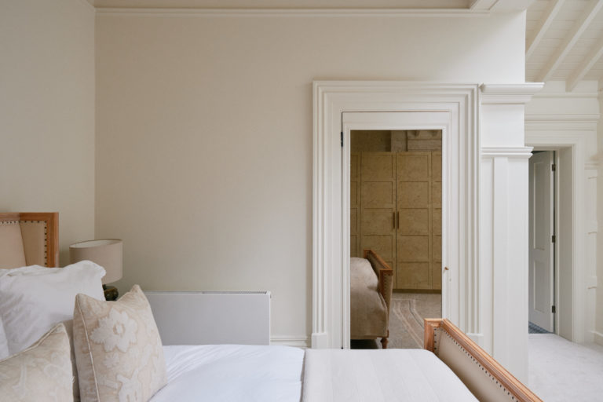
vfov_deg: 53.1
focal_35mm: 24
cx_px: 302
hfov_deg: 73.7
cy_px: 201
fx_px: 402
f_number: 6.4
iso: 640
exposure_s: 1/10
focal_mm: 16
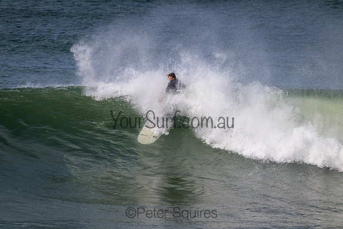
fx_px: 7624
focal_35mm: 800
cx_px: 172
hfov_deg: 2.6
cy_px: 114
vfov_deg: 1.7
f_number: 11
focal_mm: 800
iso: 640
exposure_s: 1/2000
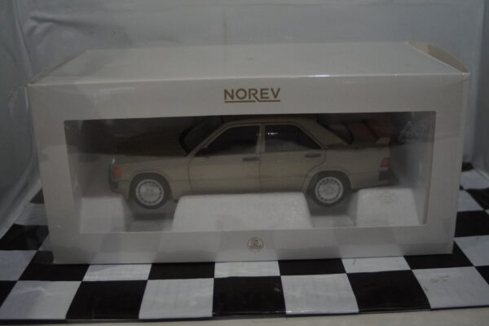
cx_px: 244
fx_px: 570
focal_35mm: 42
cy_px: 163
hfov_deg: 46.4
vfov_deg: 31.9
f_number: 3.5
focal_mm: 28
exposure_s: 1/160
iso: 2000
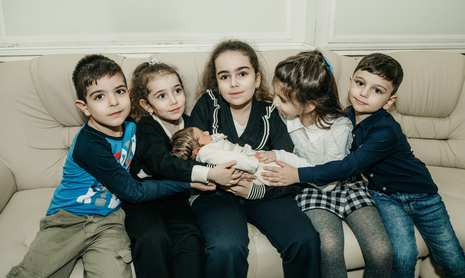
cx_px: 242
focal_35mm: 33
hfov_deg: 59.1
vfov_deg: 37.5
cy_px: 125
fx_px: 410
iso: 320
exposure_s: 1/160
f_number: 5
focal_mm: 28
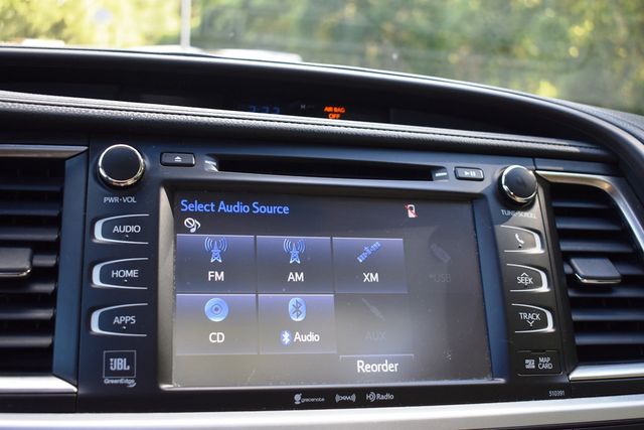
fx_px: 778
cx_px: 322
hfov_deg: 45.0
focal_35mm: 44
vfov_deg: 30.9
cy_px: 215
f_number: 4.2
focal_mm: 29
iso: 560
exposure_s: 1/250
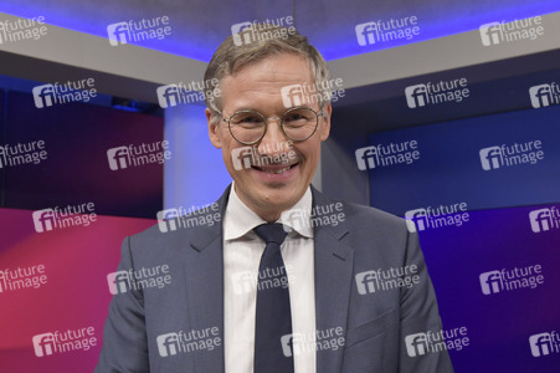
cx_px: 280
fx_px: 591
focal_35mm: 38
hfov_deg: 50.7
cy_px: 186
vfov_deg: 35.0
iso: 2500
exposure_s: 1/200
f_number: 6.3
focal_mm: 38
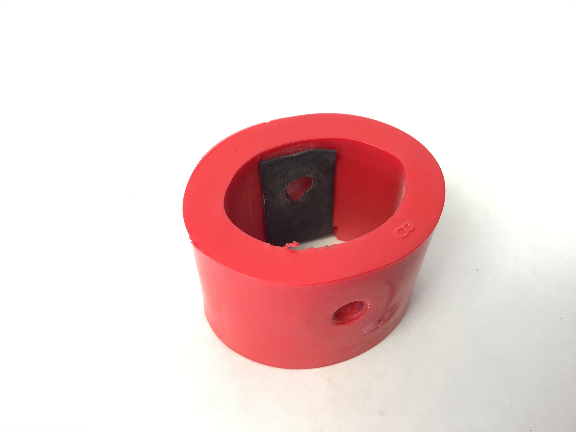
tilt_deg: -51.4
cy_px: 216
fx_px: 516
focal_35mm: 31
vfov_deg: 45.4
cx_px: 288
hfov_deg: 58.4
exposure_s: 1/30
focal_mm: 3.3
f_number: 2.4
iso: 64
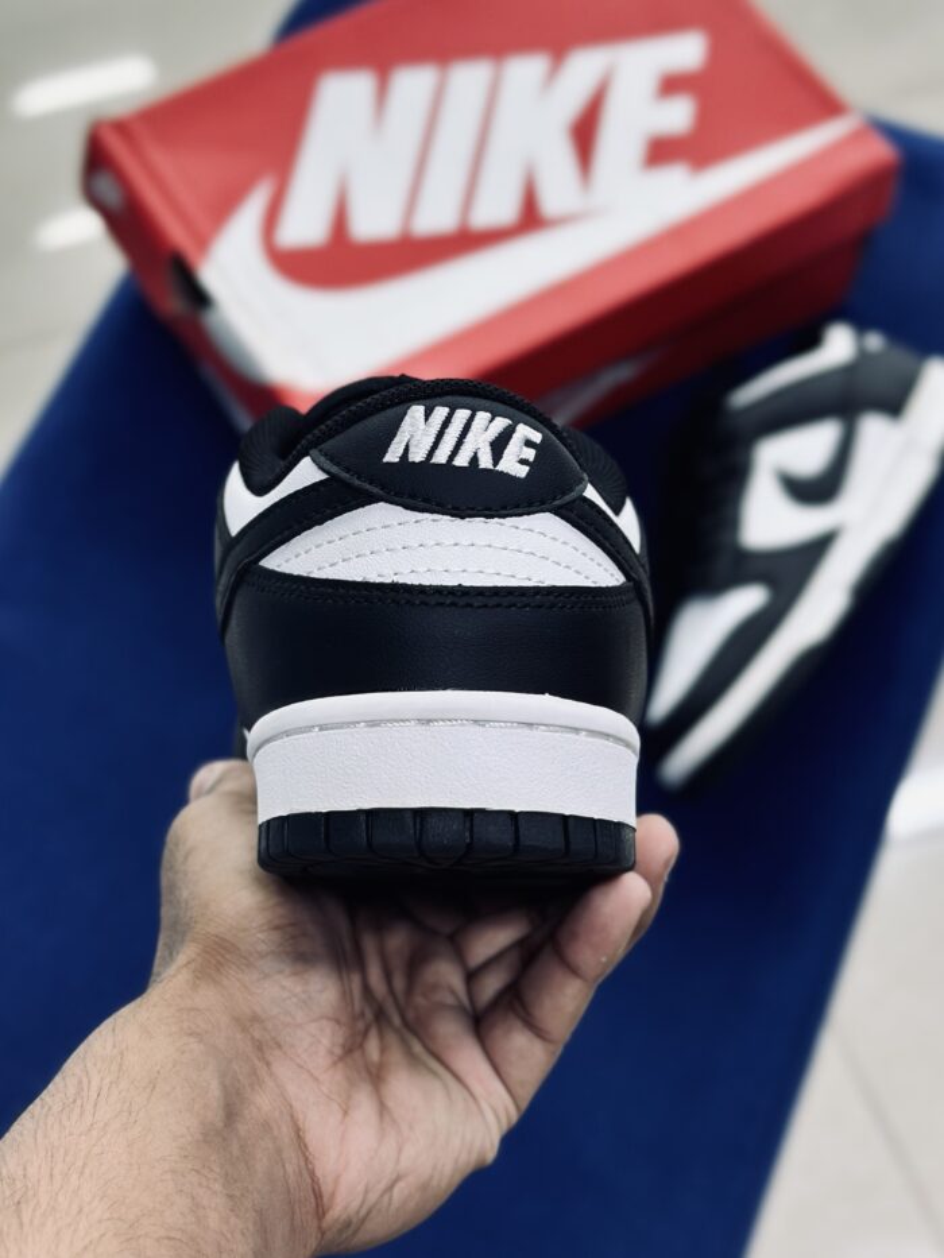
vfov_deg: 39.7
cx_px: 472
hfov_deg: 30.3
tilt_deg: -59.0
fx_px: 1745
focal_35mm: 48
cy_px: 629
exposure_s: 1/100
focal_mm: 6.86
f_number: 1.78
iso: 80
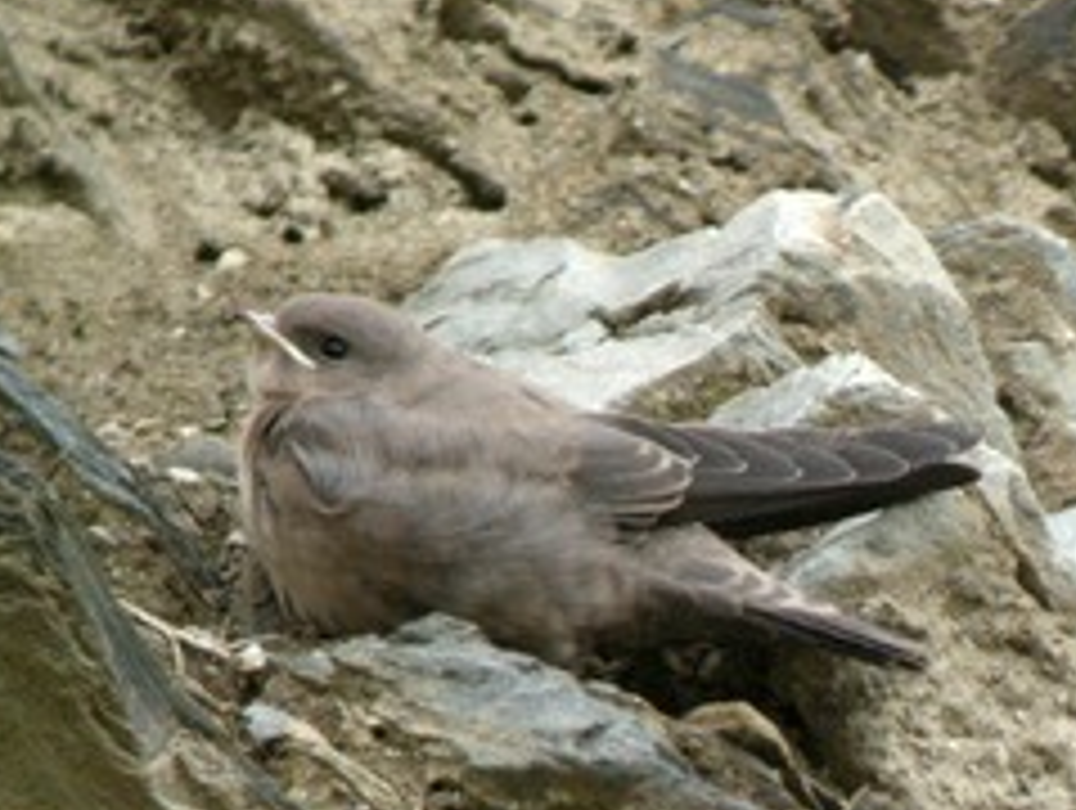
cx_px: 837
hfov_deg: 9.1
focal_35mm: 216
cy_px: 198
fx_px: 6724
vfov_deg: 6.9
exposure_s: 1/125
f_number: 5.3
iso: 459
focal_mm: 26.3
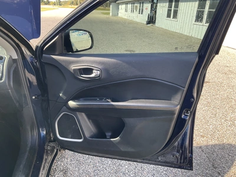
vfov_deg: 48.2
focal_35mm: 29
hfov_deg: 61.7
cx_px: 118
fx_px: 198
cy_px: 88
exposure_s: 1/122
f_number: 1.8
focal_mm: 3
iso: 25
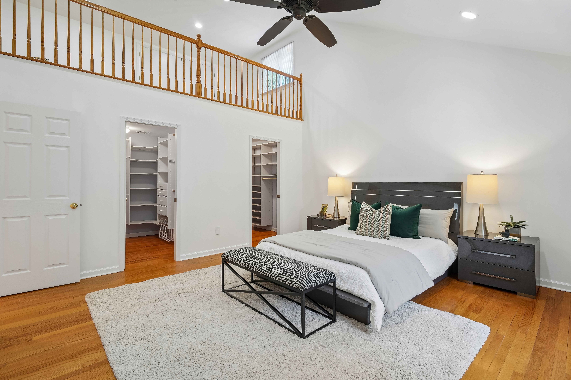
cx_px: 286
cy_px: 190
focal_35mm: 16
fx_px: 254
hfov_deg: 96.7
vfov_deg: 73.7
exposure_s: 1/8
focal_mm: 16
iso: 400
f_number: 8
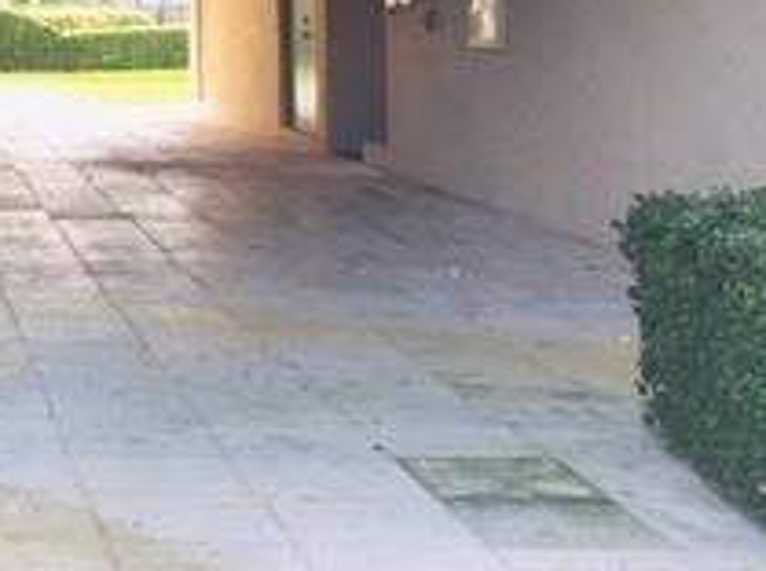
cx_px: -308
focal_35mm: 89
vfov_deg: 16.0
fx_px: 1966
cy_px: -73
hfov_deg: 19.7
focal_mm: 4.15
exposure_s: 1/120
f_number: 2.2
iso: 32
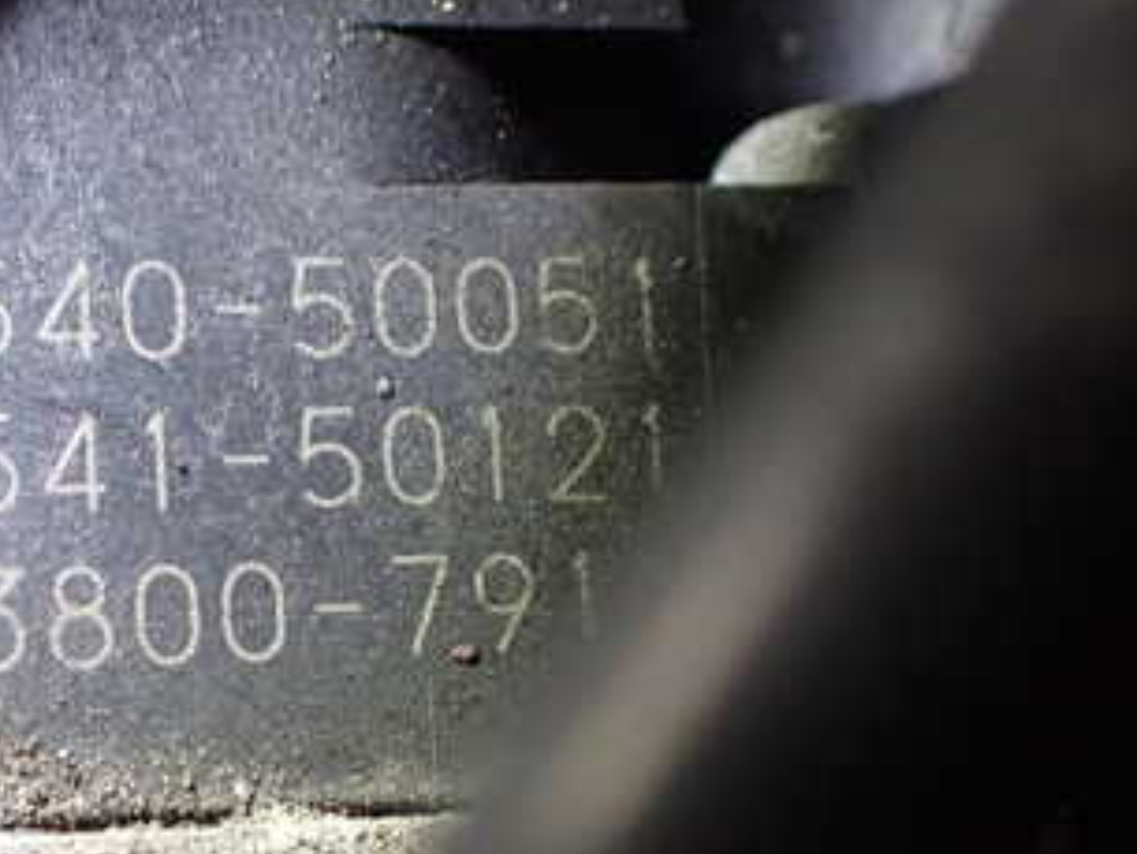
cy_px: 679
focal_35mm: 59
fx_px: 1939
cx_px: 298
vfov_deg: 24.5
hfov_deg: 32.1
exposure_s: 1/100
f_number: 2.3
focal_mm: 5.4
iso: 800
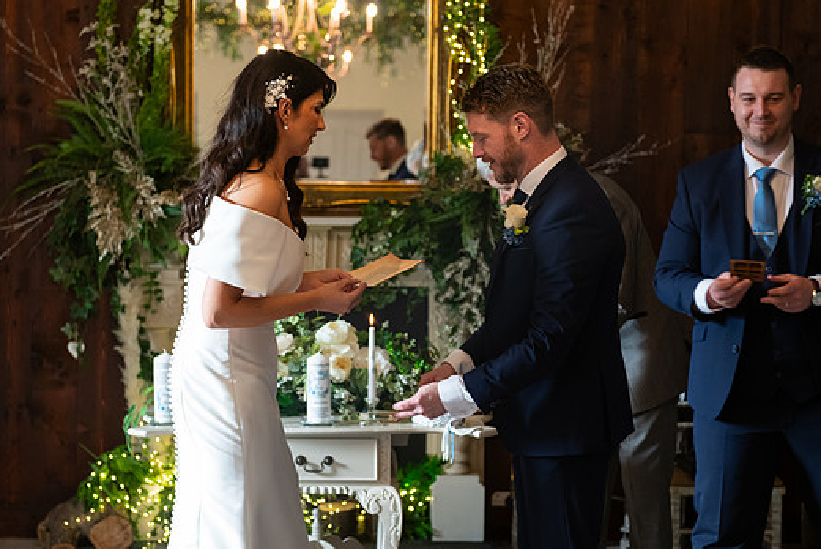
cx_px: 384
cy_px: 274
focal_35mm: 80
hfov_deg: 25.3
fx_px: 1825
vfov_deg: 17.1
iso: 1000
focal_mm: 70
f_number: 3.5
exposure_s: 1/160
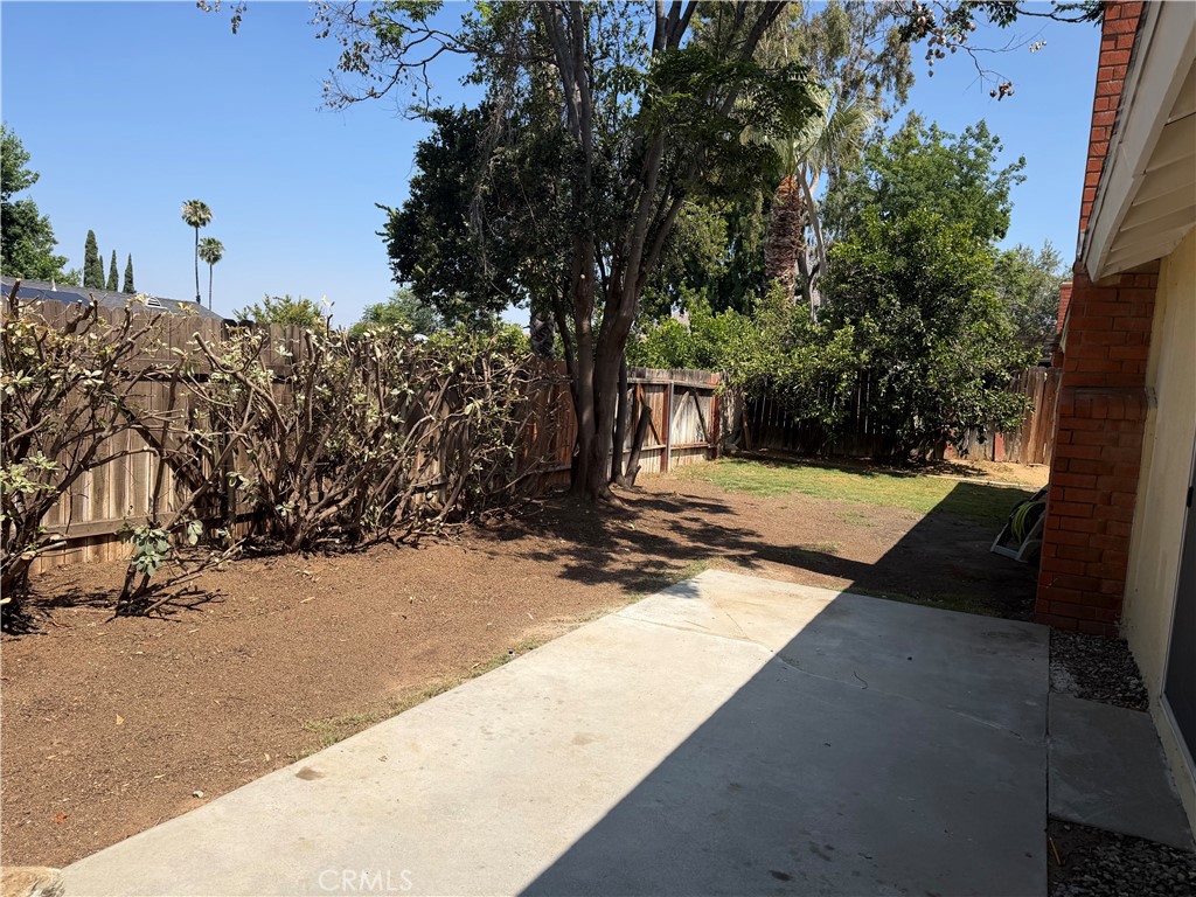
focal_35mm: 24
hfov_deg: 71.6
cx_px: 598
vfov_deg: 56.8
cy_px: 448
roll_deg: -2.3
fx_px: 829
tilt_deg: -4.8
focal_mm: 6.76
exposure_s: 1/3279
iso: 80
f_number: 1.78
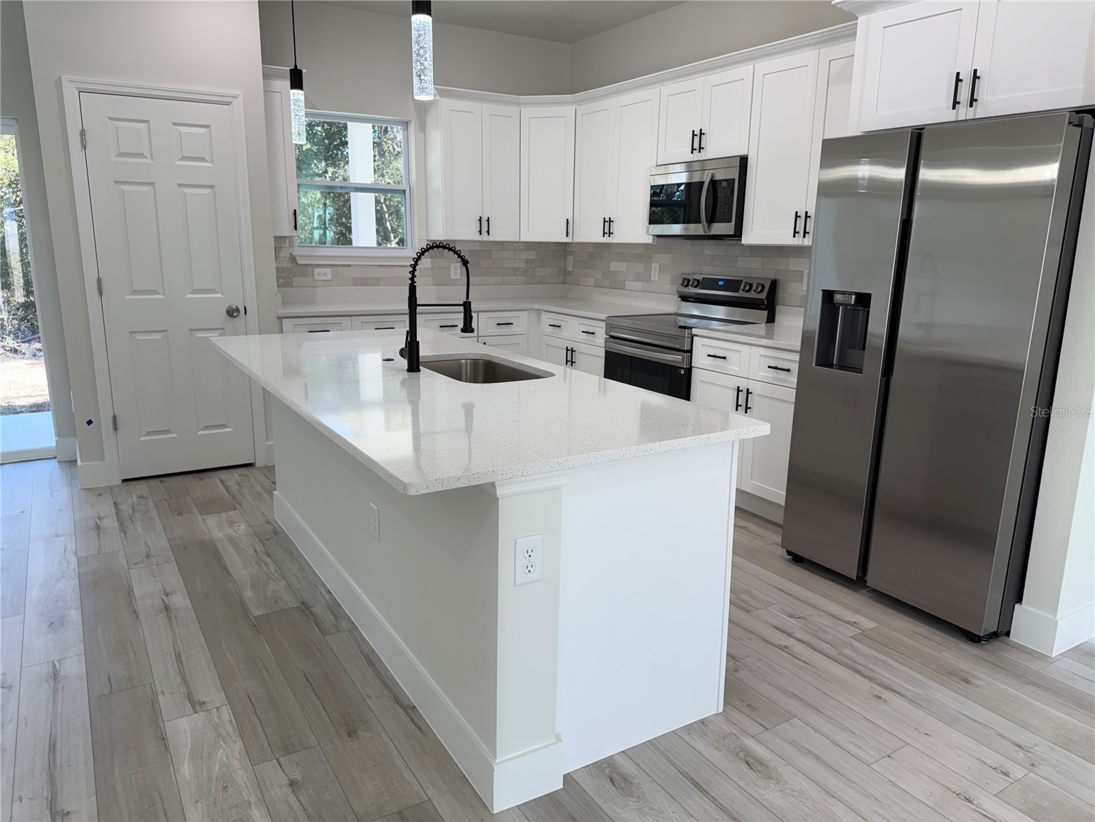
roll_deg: -1.0
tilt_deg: -12.2
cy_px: 411
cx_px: 548
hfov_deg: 71.6
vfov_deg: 56.8
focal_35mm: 24
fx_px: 759
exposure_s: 1/126
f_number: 1.78
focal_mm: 6.76
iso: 50
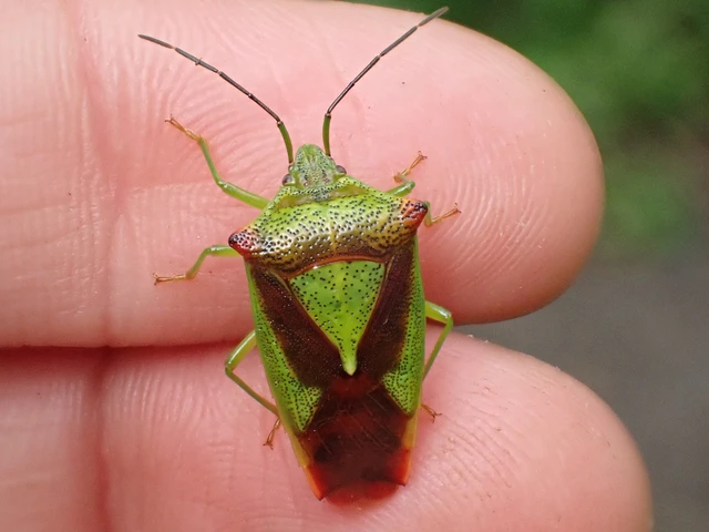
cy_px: 266
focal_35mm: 100
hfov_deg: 19.6
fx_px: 2048
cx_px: 354
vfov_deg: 14.8
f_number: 6.3
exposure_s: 1/200
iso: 800
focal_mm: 18
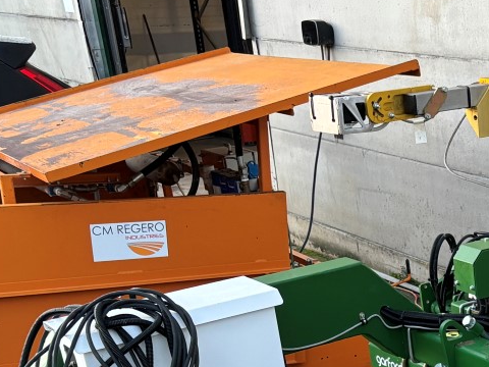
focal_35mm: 78
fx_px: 1102
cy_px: 486
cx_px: 557
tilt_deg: -22.8
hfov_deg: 23.3
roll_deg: +2.3
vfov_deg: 17.6
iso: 125
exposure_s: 1/66
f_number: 1.6
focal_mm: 5.96
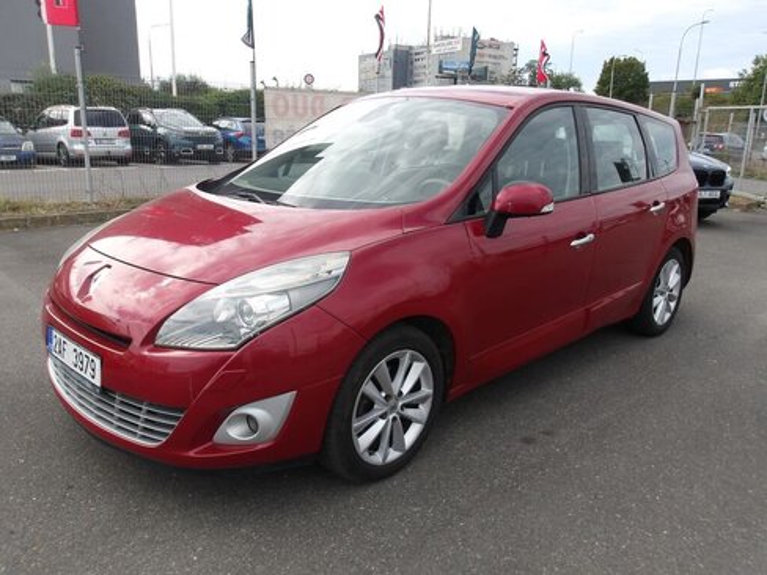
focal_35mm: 27
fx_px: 598
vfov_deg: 51.4
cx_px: 384
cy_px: 288
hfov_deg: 65.3
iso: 100
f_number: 3
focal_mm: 4.9
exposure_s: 1/818
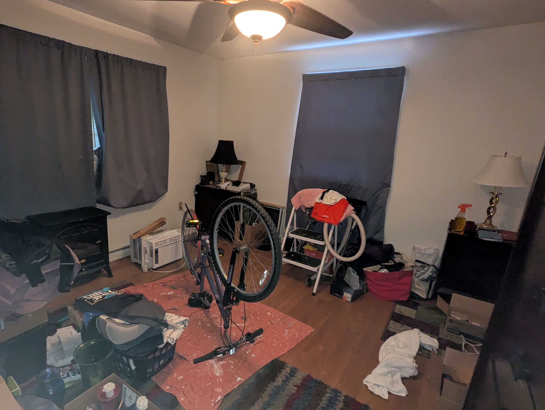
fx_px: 300
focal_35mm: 19
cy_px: 221
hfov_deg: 84.0
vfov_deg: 68.7
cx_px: 232
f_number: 2.2
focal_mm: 2.35
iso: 675
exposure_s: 1/24
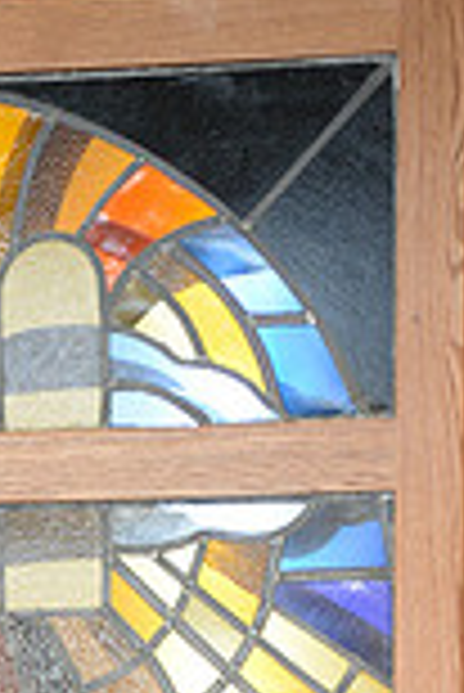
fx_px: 3626
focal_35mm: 188
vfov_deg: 10.3
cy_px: 1256
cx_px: 7
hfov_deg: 7.3
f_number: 5
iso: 1000
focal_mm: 50
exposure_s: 1/60
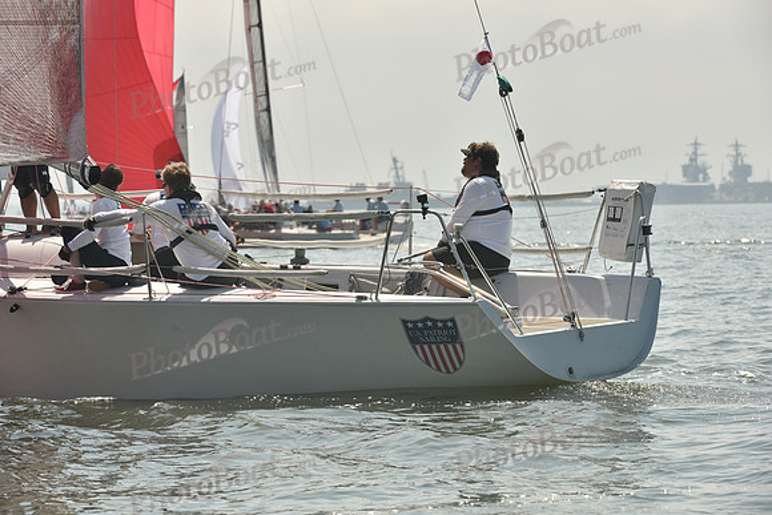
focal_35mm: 200
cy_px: 258
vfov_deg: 6.9
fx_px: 4290
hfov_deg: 10.3
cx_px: 386
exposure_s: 1/1250
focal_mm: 200
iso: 400
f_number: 9
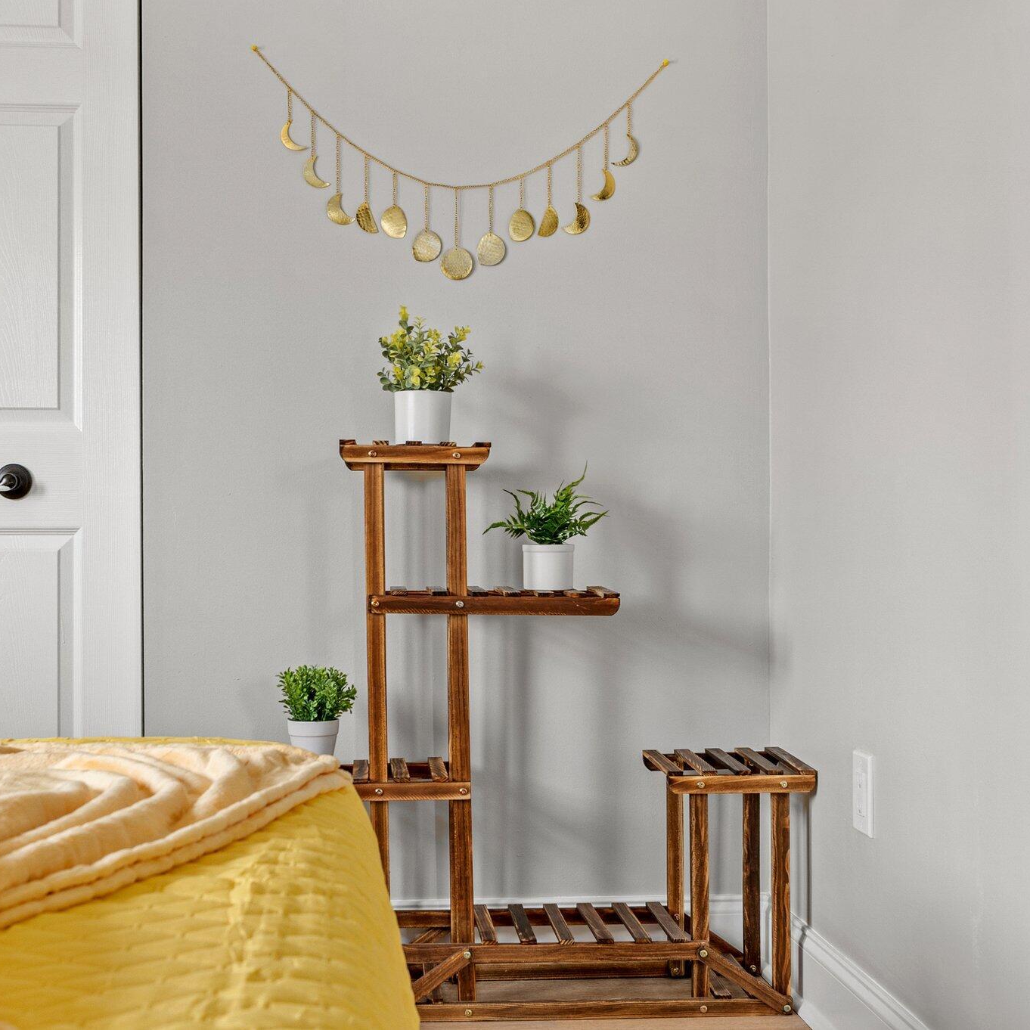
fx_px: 1549
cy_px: 515
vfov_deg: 36.8
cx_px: 464
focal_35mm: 46
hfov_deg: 36.8
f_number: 6.3
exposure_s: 1/5
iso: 400
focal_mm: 24
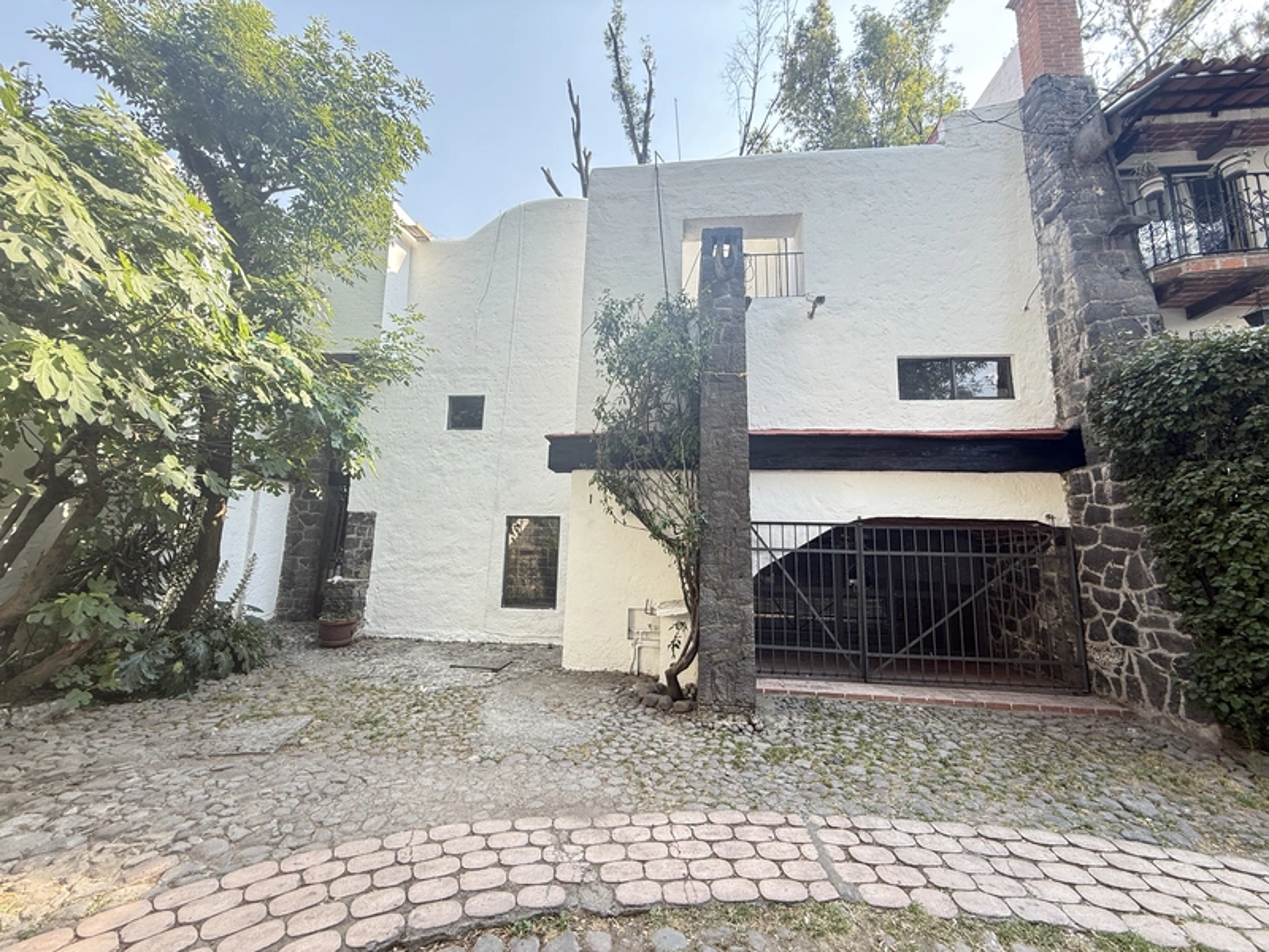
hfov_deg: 102.1
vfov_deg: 85.7
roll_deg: -0.8
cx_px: 634
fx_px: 513
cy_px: 476
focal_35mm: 14
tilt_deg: +9.2
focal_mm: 2.22
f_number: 2.2
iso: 64
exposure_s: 1/149
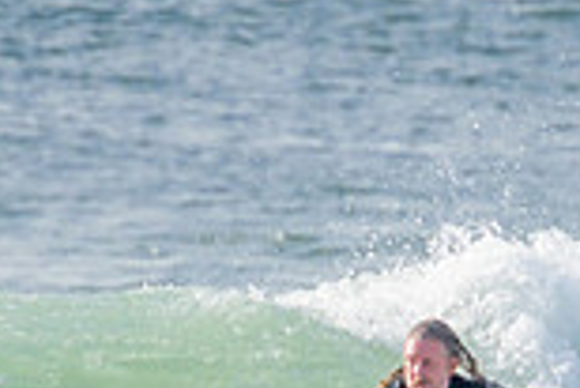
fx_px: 48620
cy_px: 525
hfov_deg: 0.7
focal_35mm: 3015
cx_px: 437
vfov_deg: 0.5
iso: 720
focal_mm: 800
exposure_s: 1/2000
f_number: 11
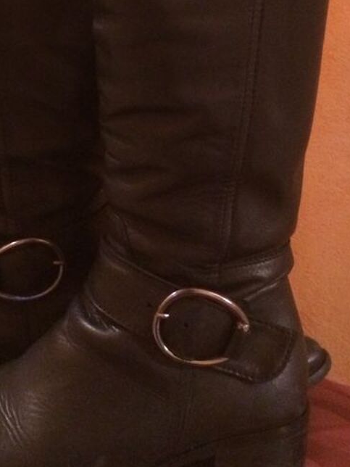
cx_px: 129
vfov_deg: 31.4
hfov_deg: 24.3
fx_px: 809
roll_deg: -3.8
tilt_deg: -10.4
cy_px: 99
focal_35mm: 60
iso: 500
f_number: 2.2
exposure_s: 1/17
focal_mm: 4.15
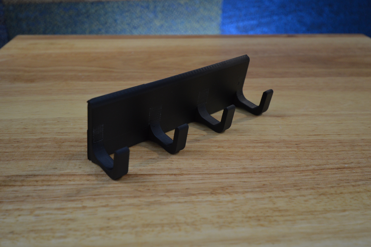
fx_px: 371
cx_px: 186
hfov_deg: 53.2
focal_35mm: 36
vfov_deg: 36.8
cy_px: 124
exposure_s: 1/60
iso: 720
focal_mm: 24
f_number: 4.5
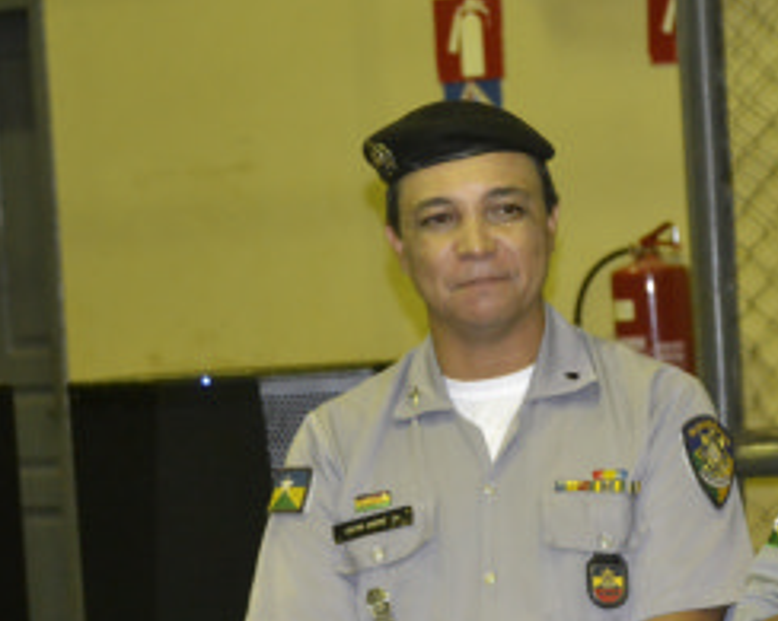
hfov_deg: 10.7
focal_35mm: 179
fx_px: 4120
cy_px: 527
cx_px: 686
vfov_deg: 8.6
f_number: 5
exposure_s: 1/60
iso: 3200
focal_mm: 62
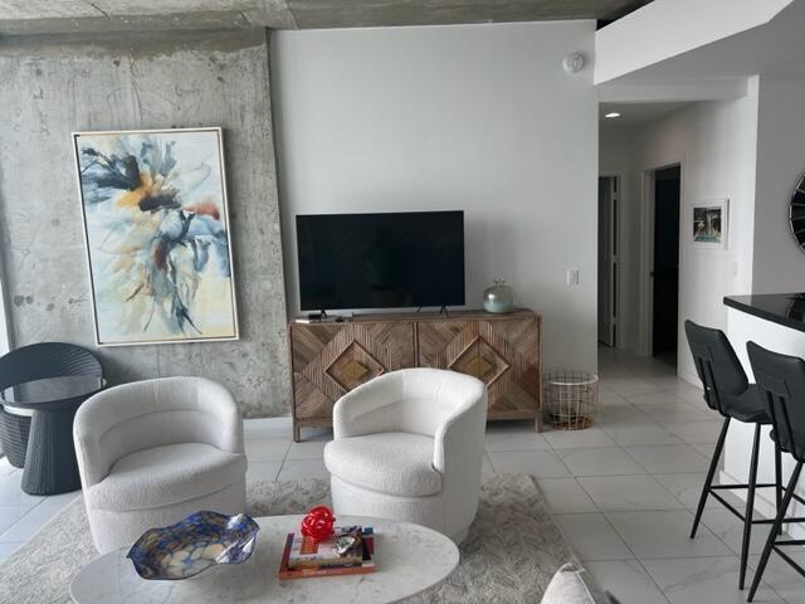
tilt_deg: -7.9
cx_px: 402
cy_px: 302
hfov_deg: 67.3
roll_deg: +3.5
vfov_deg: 53.1
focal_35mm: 26
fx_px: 605
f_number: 1.5
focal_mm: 5.7
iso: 50
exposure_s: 1/389
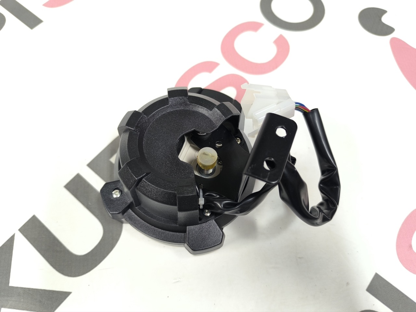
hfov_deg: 73.9
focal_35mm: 23
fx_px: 276
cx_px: 208
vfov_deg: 58.9
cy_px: 156
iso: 800
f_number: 1.65
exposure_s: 1/33.3
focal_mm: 6.14
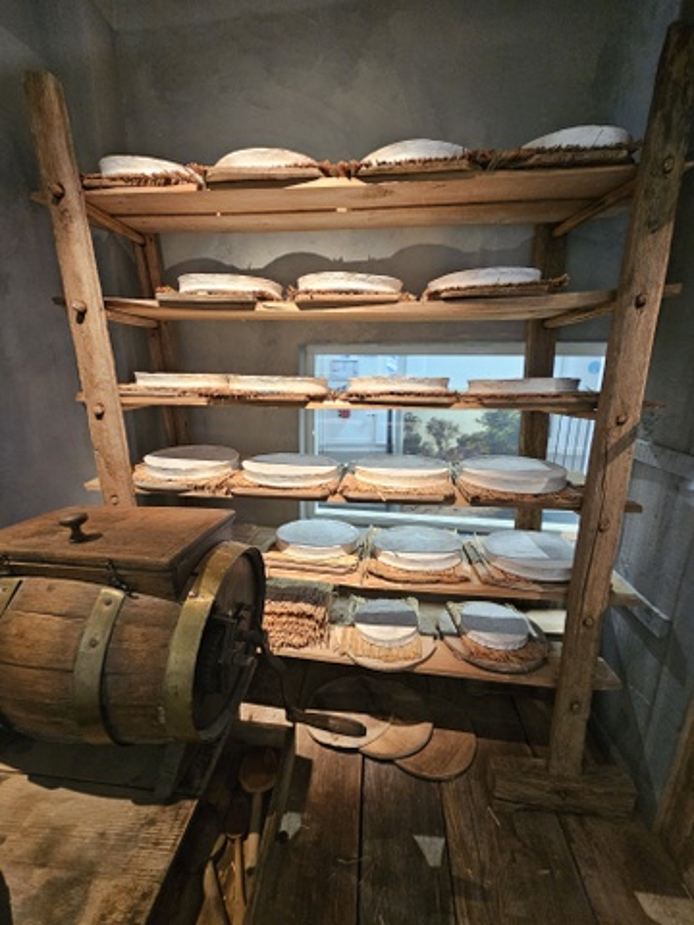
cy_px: 462
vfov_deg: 106.2
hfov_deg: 89.9
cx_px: 347
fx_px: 348
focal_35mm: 13
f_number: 2.2
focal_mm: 2.2
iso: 320
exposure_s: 1/33
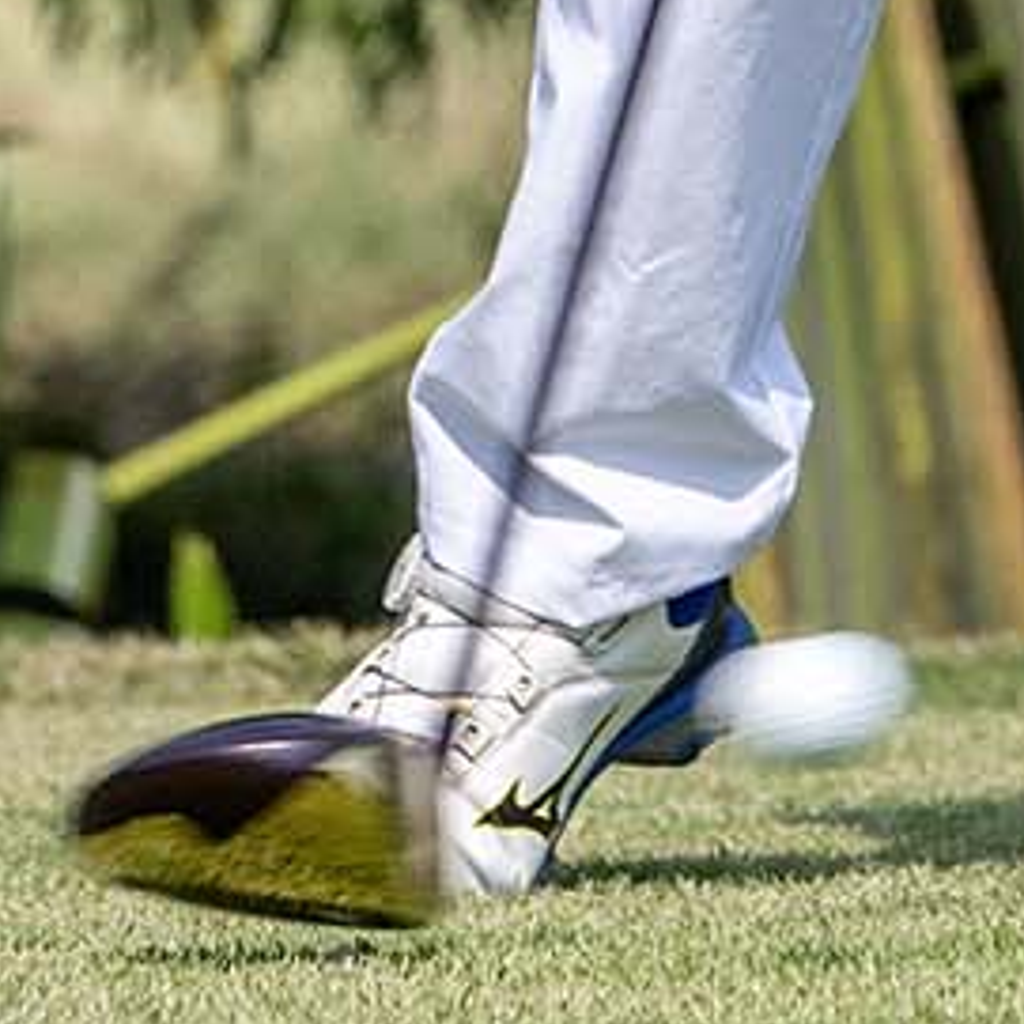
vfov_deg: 3.5
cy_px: -1311
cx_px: 1137
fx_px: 16600
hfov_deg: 3.5
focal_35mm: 496
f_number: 5.6
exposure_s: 1/2000
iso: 280
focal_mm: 110
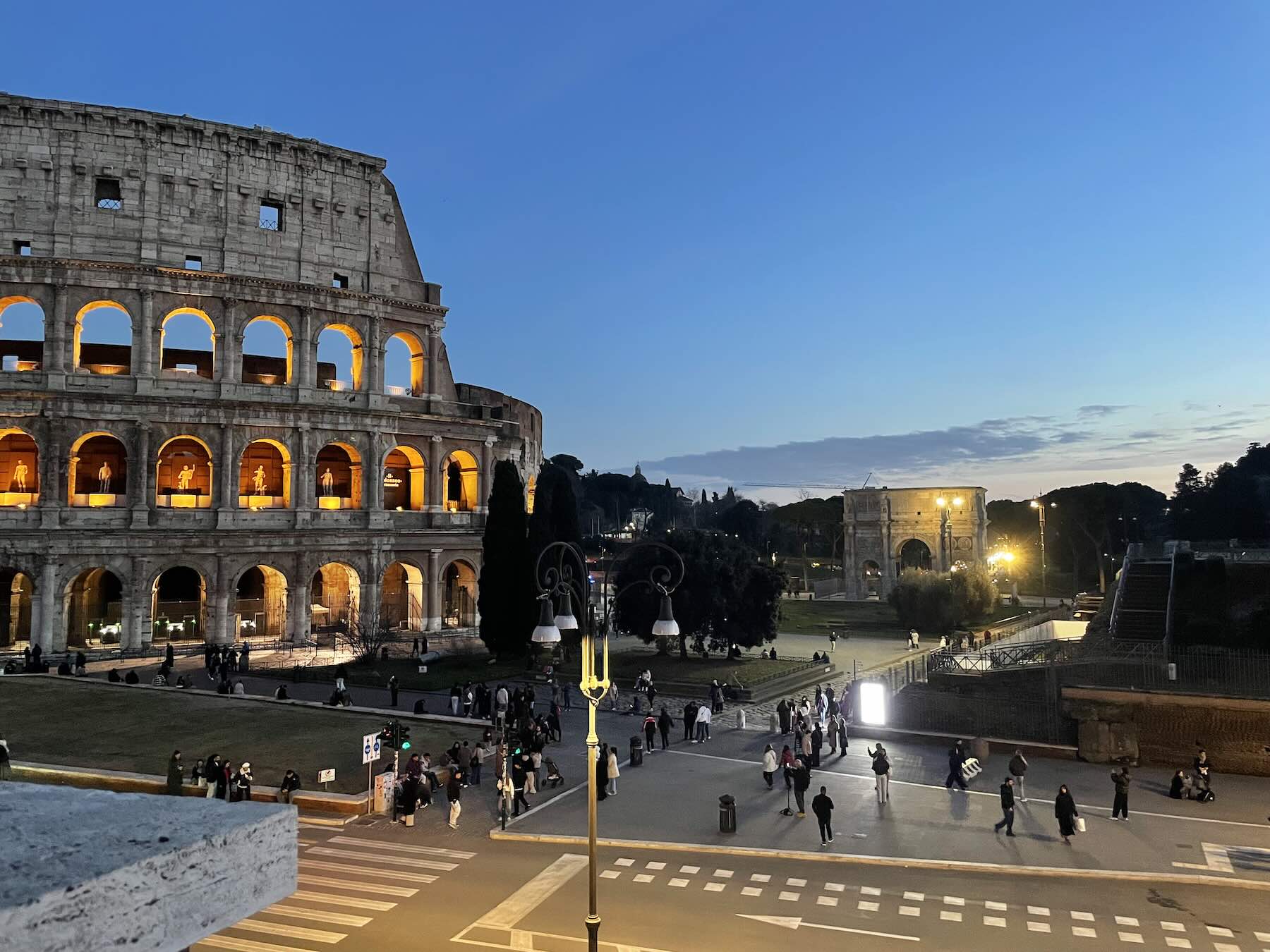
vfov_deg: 53.1
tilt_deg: +4.8
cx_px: 635
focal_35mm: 26
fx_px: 954
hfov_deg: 67.3
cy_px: 476
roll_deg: +0.3
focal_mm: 4.2
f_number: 1.6
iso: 500
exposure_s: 1/33
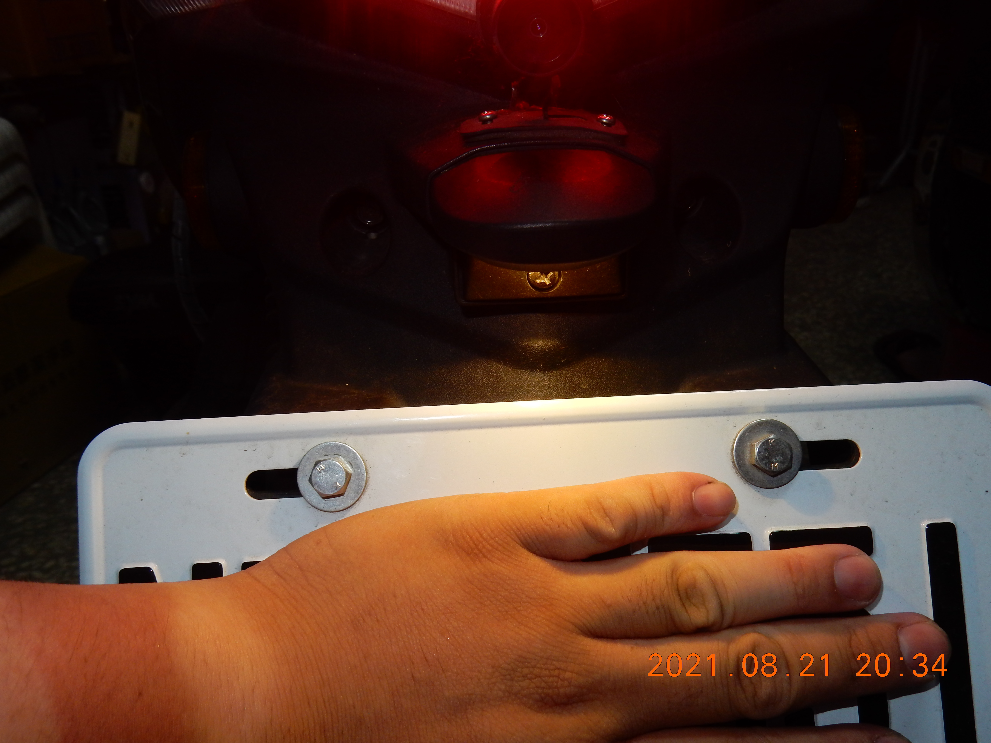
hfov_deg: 60.0
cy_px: 372
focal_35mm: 30
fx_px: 859
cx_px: 496
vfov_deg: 46.8
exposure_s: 1/30
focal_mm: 5.4
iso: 200
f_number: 4
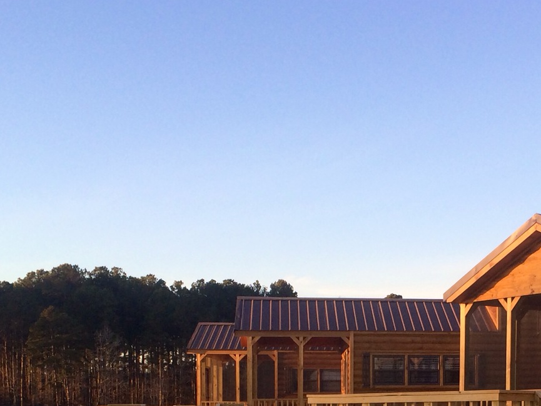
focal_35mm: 71
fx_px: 1110
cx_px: 430
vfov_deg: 19.9
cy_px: 440
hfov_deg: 26.9
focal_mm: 4.12
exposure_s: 1/471
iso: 32
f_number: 2.2
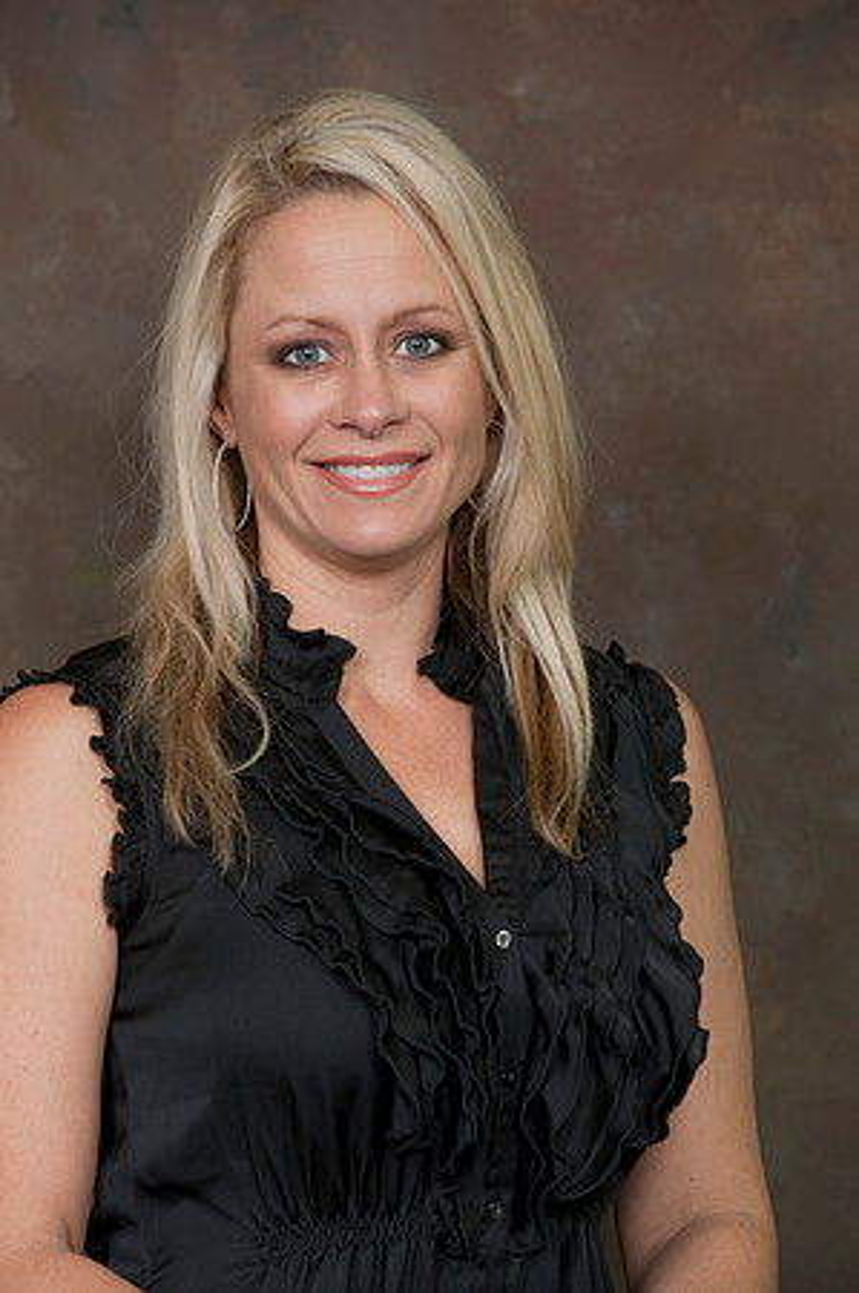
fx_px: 6098
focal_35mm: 170
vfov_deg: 12.1
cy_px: 646
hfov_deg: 8.1
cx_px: 430
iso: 320
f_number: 5.6
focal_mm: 170
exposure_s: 1/125
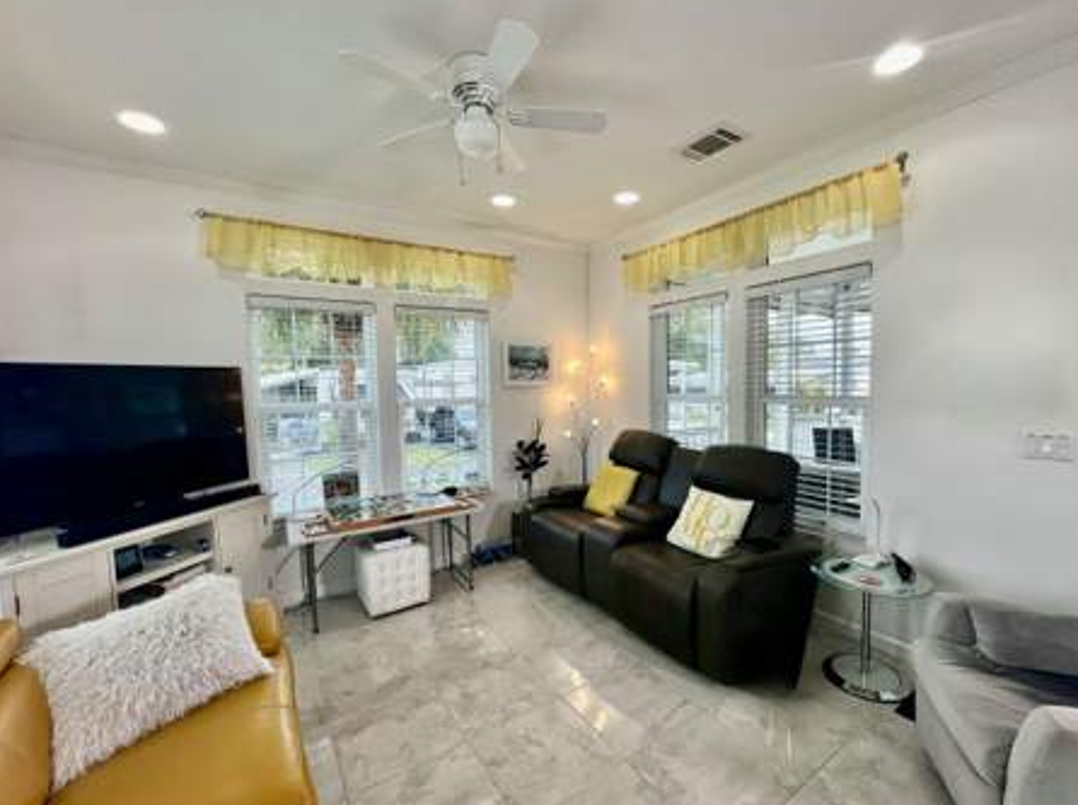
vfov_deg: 85.5
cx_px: 570
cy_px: 407
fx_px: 435
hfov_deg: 102.0
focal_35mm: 14
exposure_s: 1/120
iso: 32
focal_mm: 1.57
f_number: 1.8
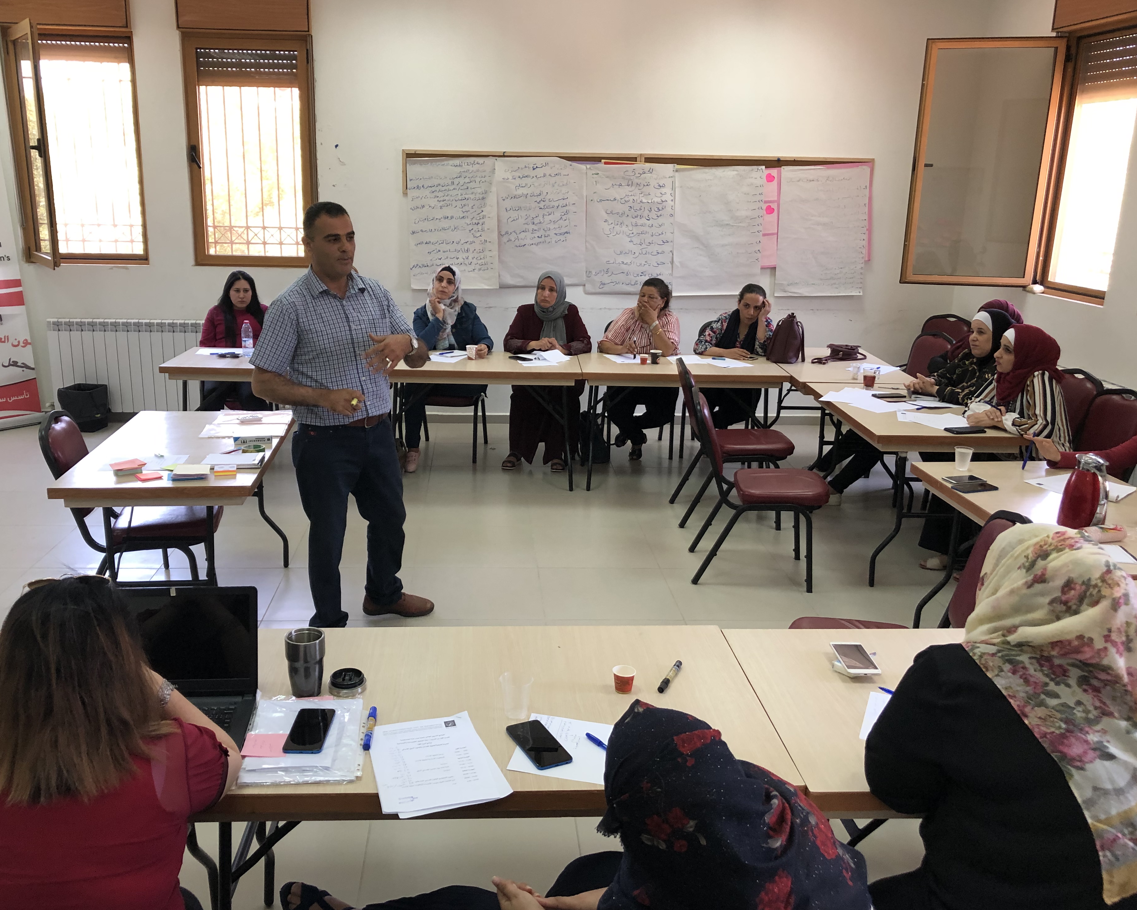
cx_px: 532
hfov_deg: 58.7
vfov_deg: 48.5
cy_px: 457
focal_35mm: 30
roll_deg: -2.8
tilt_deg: -15.9
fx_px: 1010
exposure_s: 1/100
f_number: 1.8
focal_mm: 3.99
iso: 125
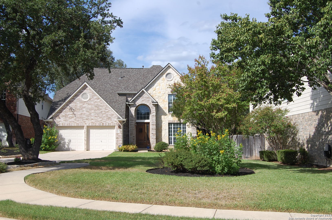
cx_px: 166
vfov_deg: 34.1
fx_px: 359
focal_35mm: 39
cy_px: 110
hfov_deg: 49.6
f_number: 10
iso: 200
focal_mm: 26
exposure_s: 1/400
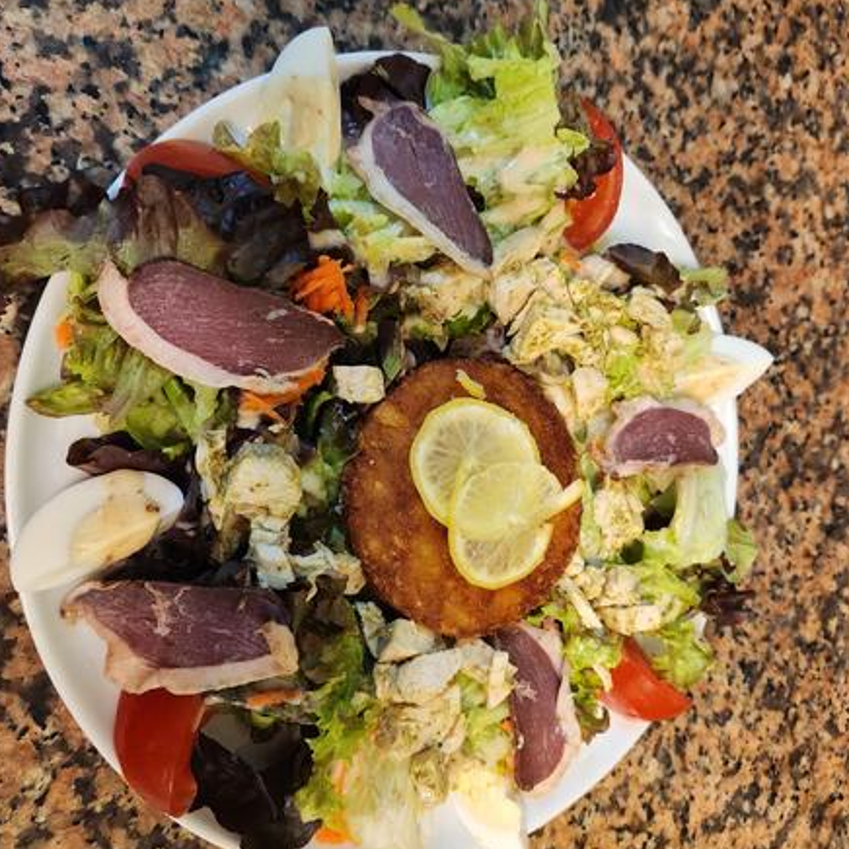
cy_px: 411
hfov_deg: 57.3
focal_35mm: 28
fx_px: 777
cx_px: 426
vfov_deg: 57.3
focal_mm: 5.4
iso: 640
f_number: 1.8
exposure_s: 1/100
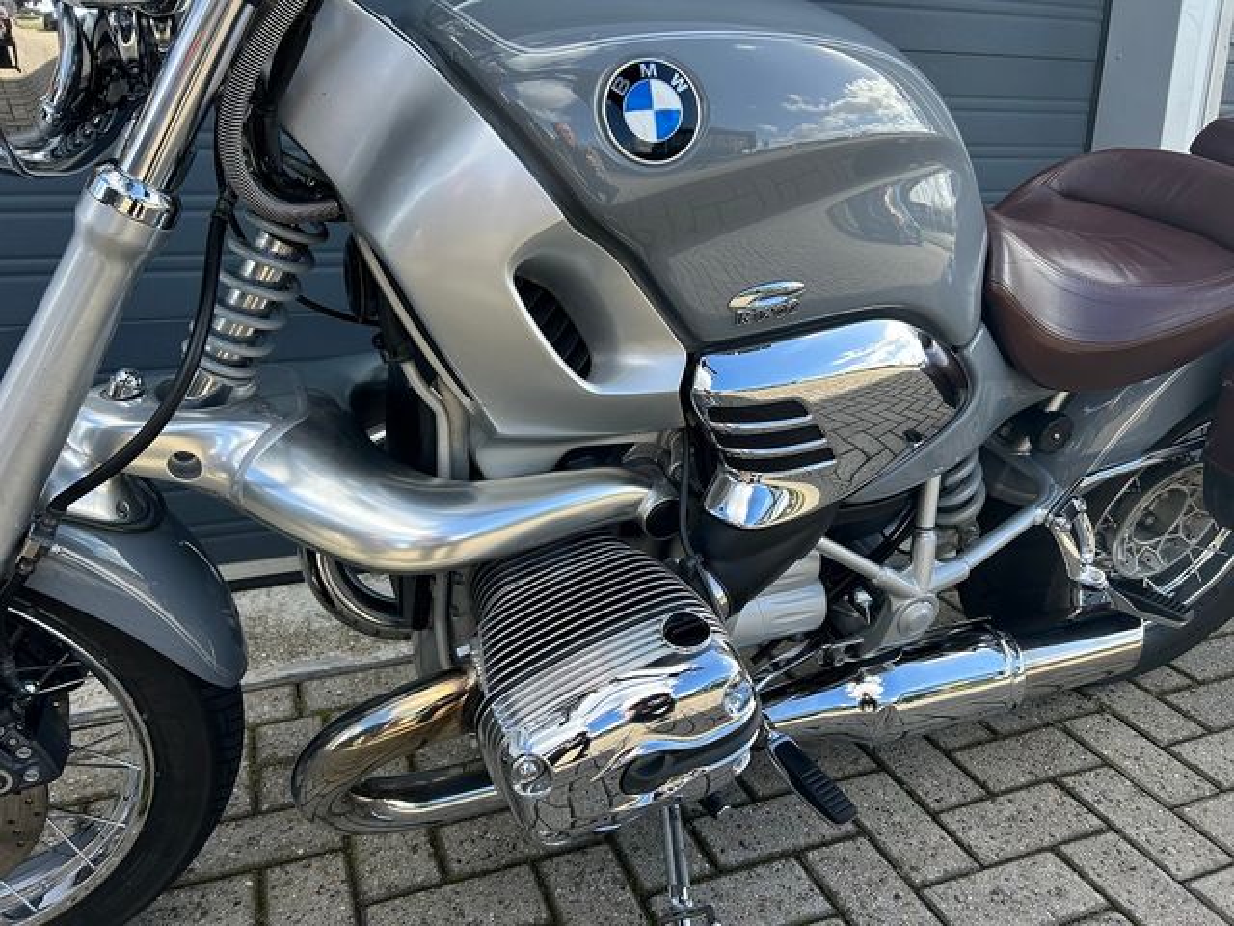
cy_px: 463
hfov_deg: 67.3
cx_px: 617
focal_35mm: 26
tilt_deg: -18.3
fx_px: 927
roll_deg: +0.3
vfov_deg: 53.1
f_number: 1.5
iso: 50
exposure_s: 1/902
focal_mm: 5.7
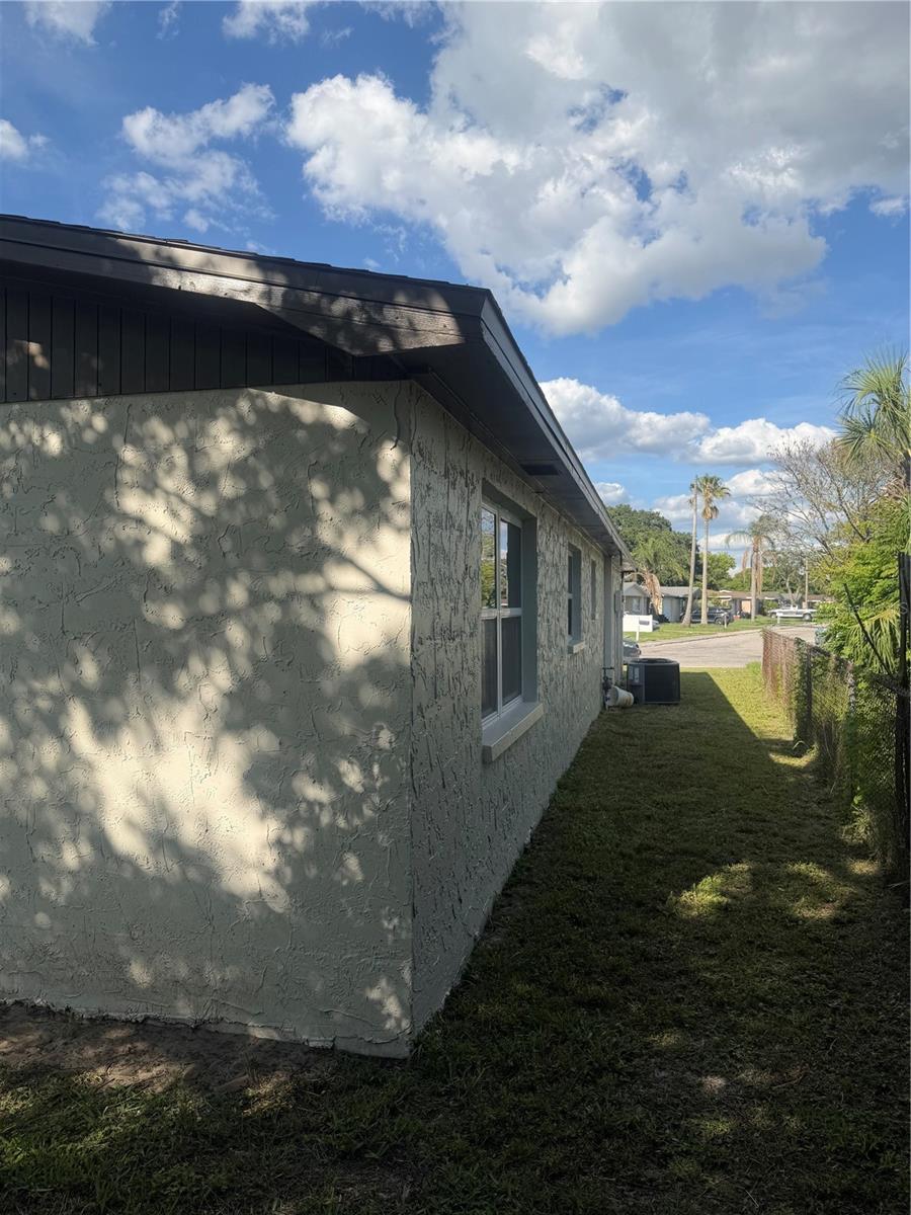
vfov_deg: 71.6
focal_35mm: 24
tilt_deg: +0.7
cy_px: 608
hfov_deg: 56.8
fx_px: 842
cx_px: 456
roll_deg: +0.6
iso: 80
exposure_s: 1/3425
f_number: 1.78
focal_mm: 6.76
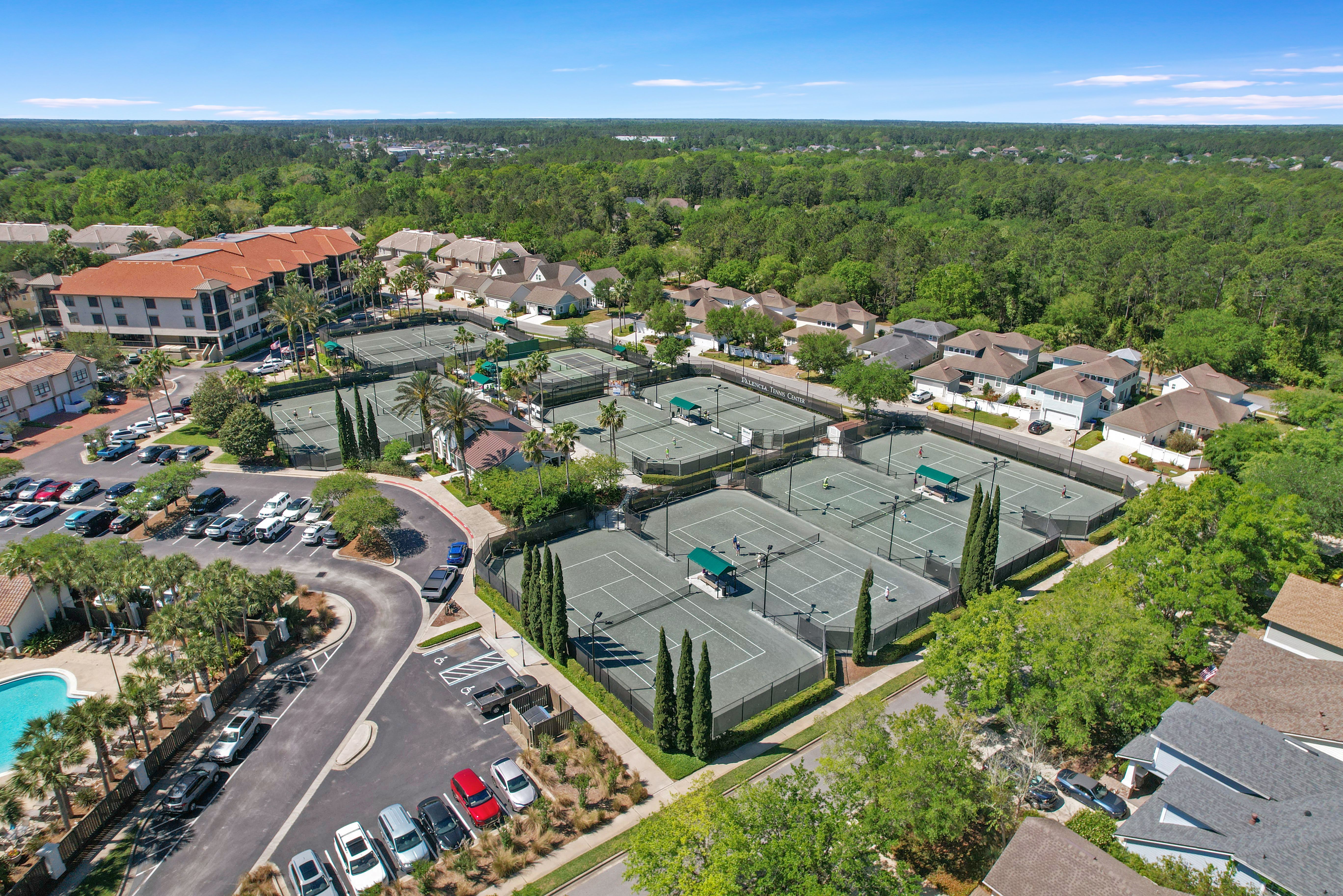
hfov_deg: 78.6
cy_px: 448
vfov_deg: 57.2
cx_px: 672
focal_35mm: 22
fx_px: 821
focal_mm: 8.38
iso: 120
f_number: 2.8
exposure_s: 1/2000
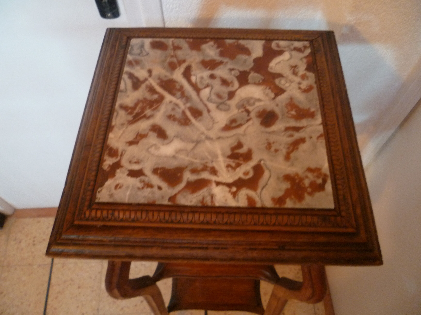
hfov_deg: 63.4
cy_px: 158
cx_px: 210
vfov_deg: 49.7
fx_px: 341
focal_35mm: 28
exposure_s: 1/4
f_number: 2.8
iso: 400
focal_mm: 5
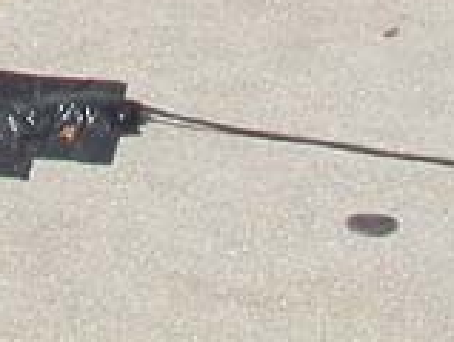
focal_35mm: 244
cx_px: -123
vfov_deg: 5.7
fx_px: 3207
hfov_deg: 8.0
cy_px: -730
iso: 100
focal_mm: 7.85
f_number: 7.5
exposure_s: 1/274
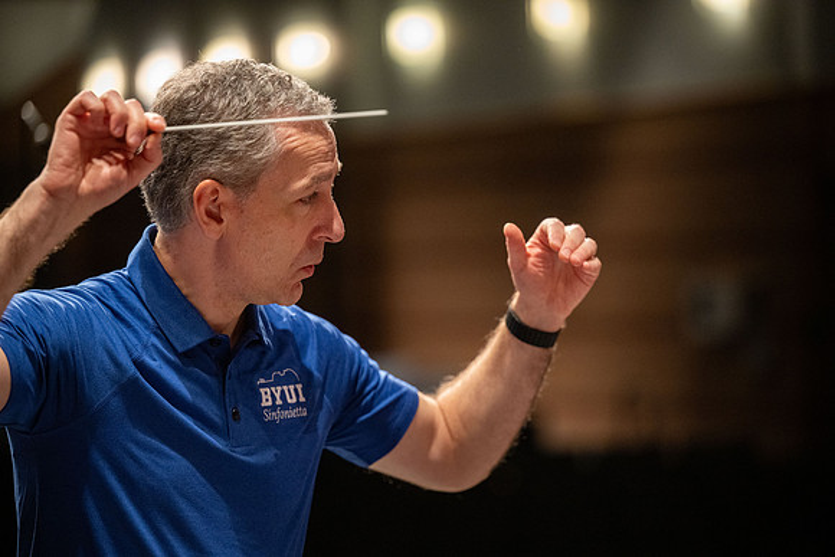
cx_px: 418
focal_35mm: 145
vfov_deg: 9.5
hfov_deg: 14.2
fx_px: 3364
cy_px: 278
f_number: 2.8
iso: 3200
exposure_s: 1/320
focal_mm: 145
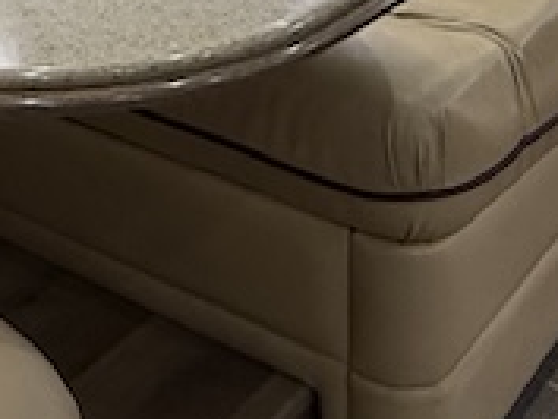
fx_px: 1274
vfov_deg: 16.8
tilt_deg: -12.3
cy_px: -221
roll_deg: +2.1
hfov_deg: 24.0
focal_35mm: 79
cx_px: 57
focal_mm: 2.22
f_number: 2.2
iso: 200
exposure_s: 1/60
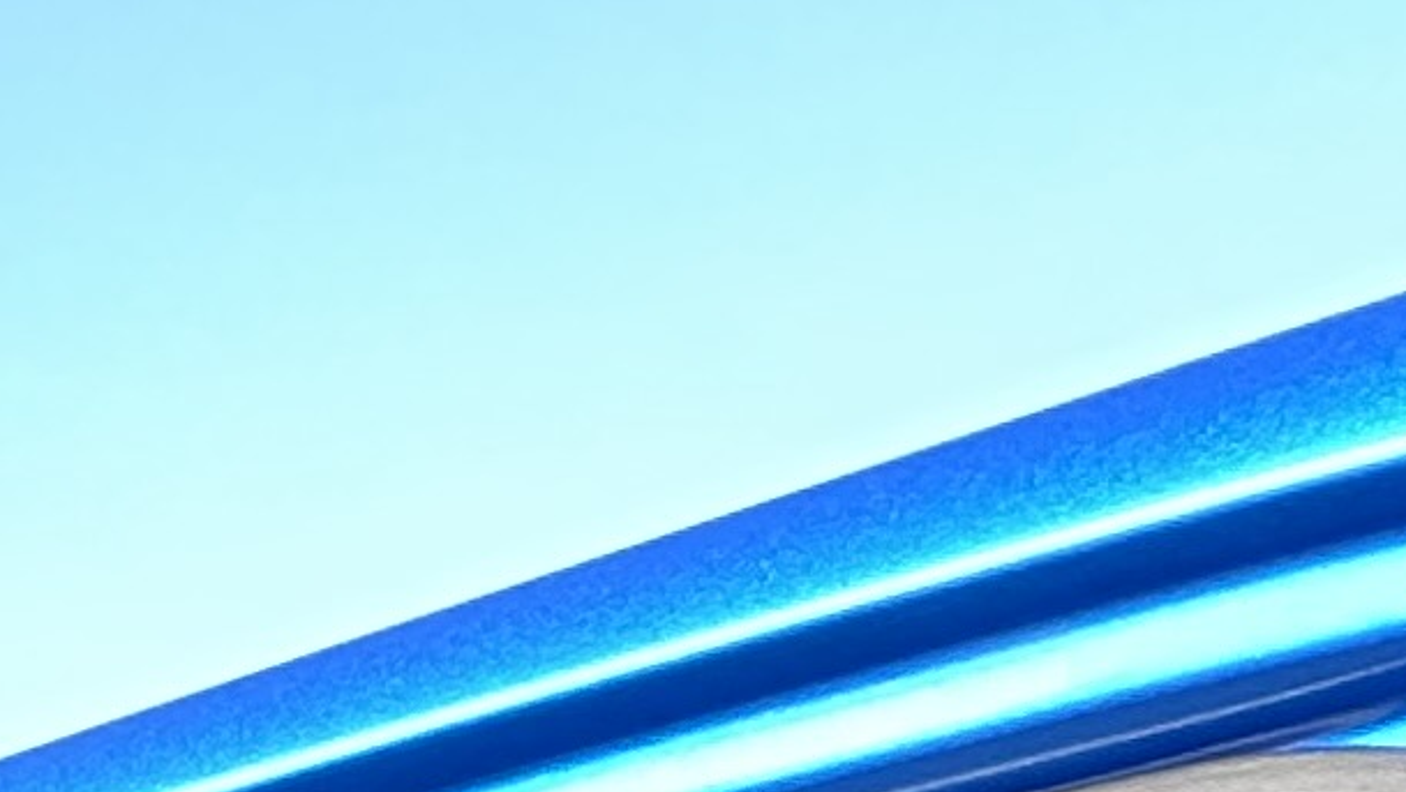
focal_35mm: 101
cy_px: 3378
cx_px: -1810
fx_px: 3767
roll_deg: +0.0
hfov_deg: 14.8
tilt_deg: -12.4
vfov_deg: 7.4
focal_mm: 2.22
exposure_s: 1/99
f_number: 2.2
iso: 64
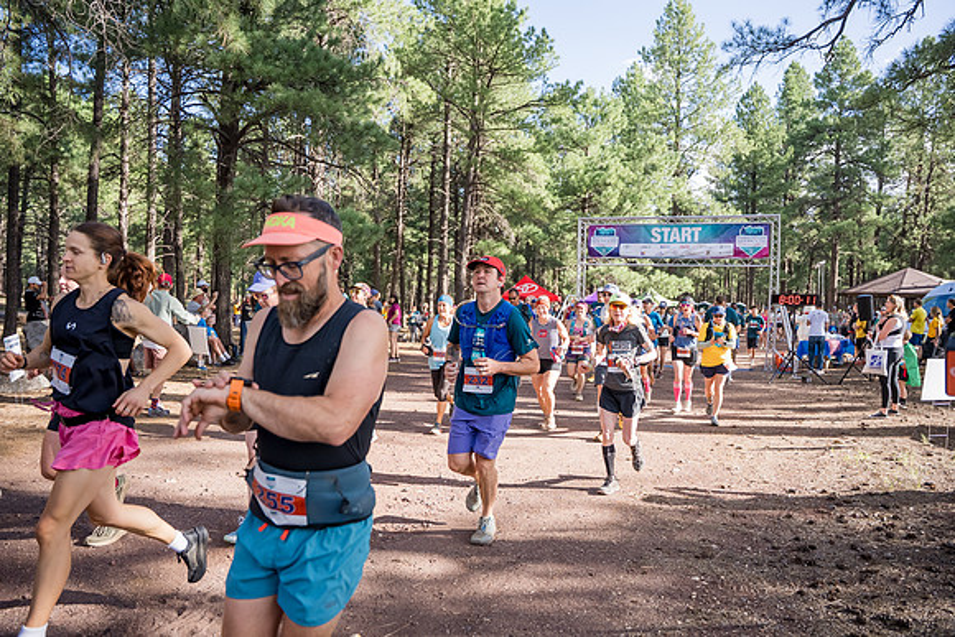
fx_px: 637
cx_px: 478
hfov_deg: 73.7
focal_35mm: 24
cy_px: 318
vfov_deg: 53.2
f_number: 3.2
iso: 500
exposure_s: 1/2000
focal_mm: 24
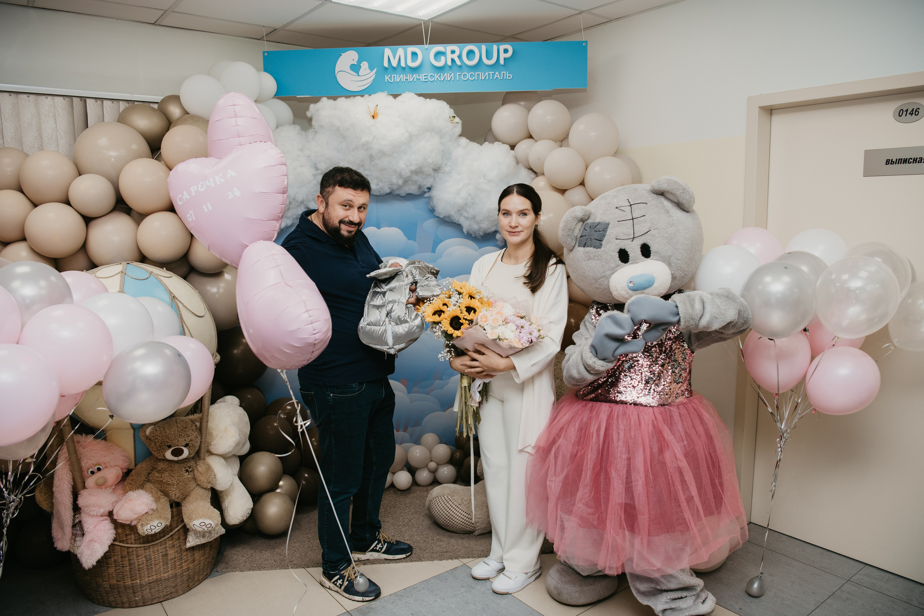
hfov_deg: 73.1
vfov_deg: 52.6
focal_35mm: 24
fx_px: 624
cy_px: 308
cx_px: 462
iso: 160
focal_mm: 24
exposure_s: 1/160
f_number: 4
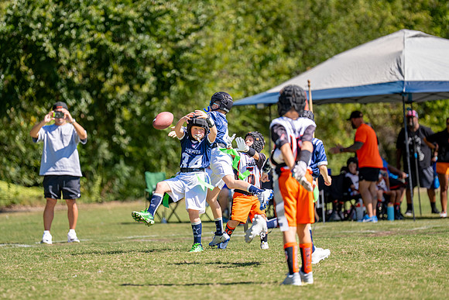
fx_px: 2395
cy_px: 136
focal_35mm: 192
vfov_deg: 7.2
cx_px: 207
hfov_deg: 10.7
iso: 160
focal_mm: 175
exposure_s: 1/2000
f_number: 2.8
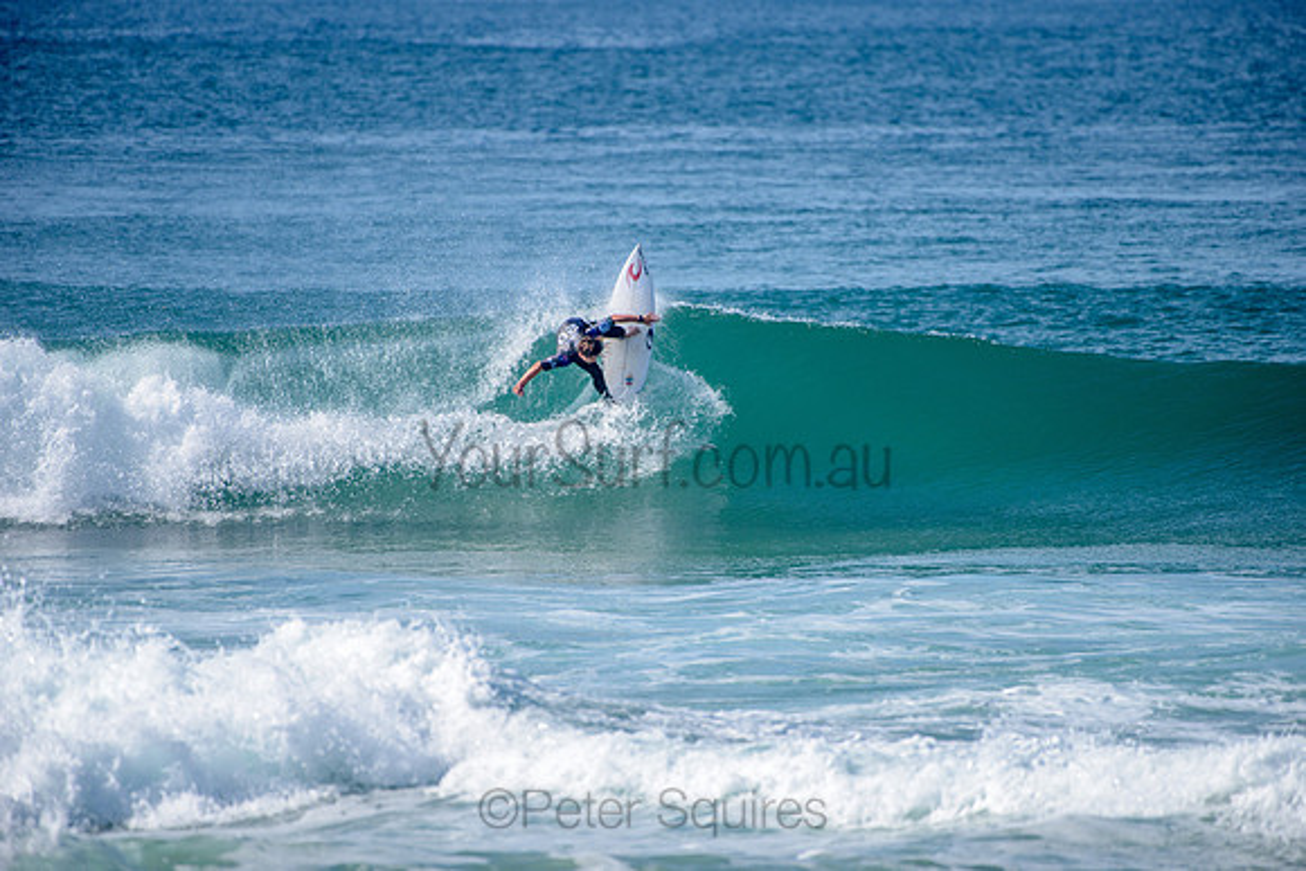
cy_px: 436
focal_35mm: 500
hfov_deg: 4.1
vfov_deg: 2.8
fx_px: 18142
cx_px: 653
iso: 160
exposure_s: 1/2000
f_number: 5.6
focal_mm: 500
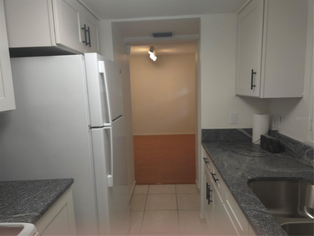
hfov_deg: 73.9
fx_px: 209
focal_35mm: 23
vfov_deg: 58.9
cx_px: 157
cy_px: 118
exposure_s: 1/60
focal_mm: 5.4
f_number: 1.8
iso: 100
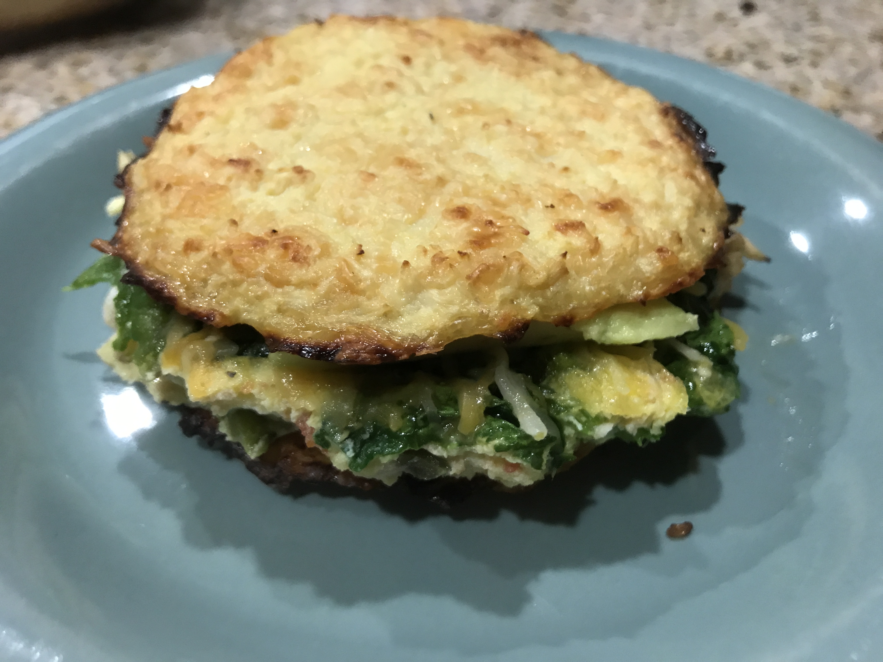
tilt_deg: -41.2
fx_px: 714
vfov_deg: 49.7
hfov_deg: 63.4
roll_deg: -0.9
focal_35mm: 28
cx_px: 442
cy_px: 331
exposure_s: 1/15
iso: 64
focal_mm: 3.99
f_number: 1.8
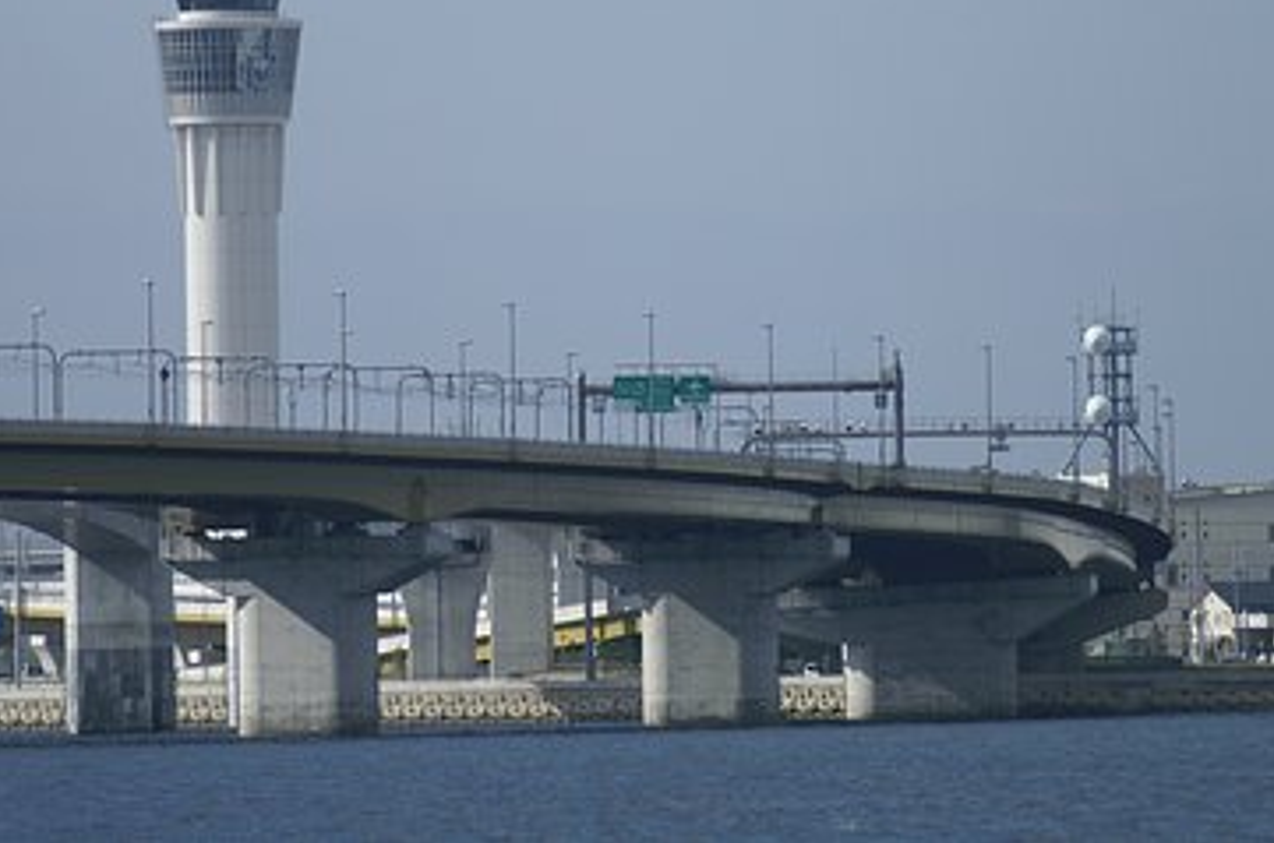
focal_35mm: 639
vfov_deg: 2.1
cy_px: 247
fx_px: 22564
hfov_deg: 3.2
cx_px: 727
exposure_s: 1/4000
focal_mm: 300
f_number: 4
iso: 200
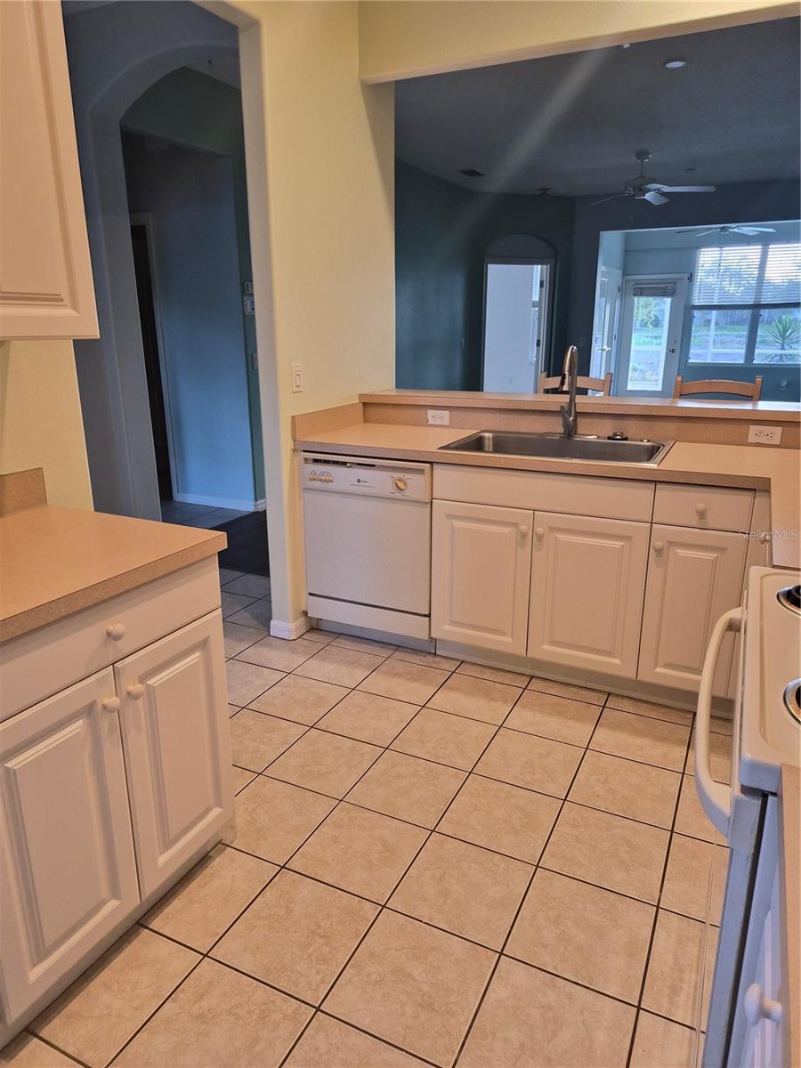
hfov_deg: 58.9
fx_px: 710
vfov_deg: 73.9
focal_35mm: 23
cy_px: 534
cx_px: 400
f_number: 1.8
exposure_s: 1/120
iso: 250
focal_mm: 5.4
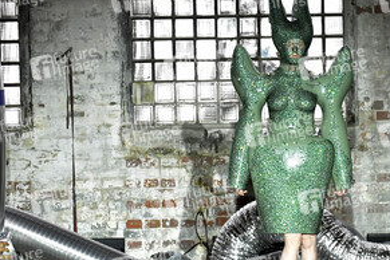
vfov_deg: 4.9
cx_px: 297
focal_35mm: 279
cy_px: 165
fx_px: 3022
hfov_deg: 7.4
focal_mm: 150
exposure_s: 1/320
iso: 2500
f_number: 6.3
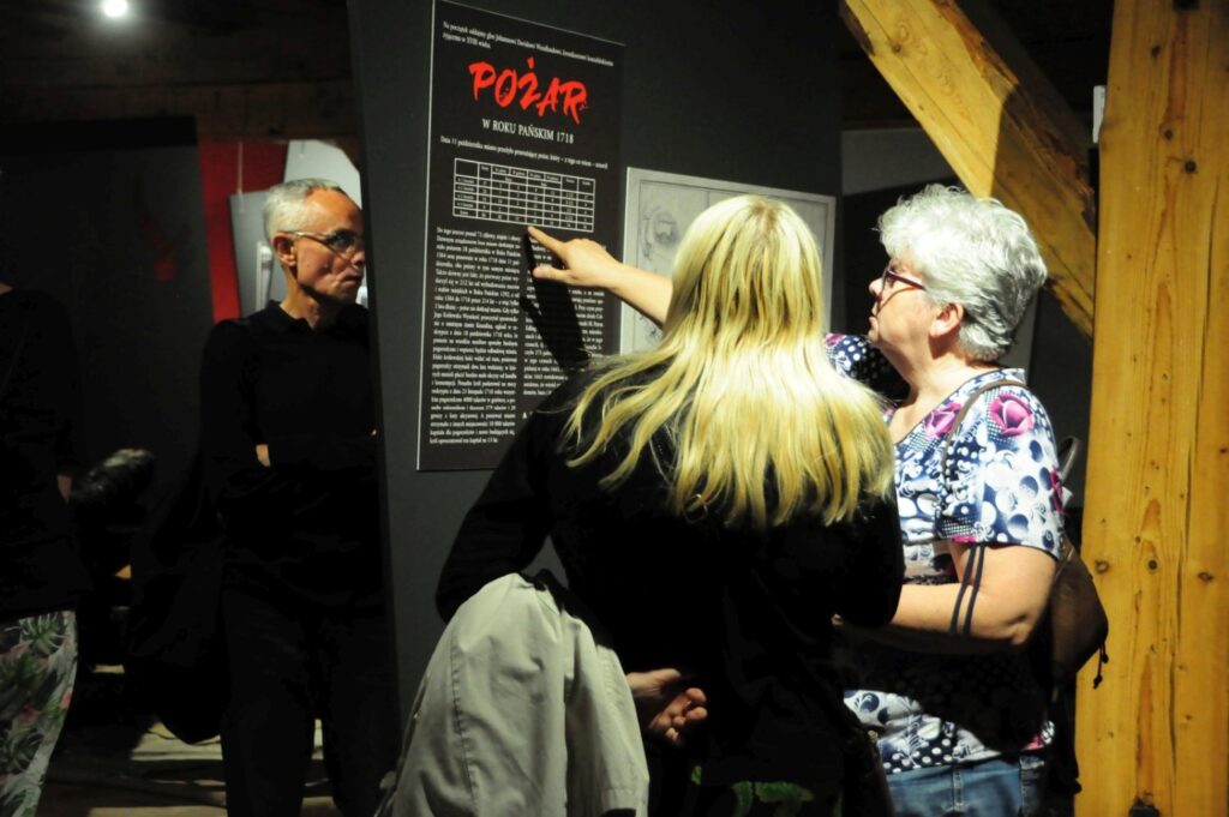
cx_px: 614
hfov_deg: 30.5
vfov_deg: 20.6
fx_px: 2251
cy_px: 408
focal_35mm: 66
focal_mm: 44
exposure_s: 1/125
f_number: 5.6
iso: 3200
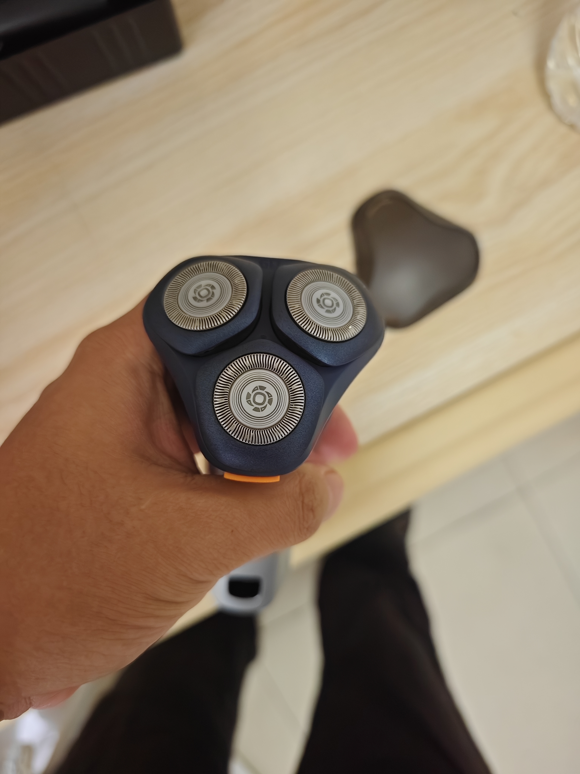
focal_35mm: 23
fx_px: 514
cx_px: 290
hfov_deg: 58.9
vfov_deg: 73.9
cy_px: 387
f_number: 1.68
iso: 6013
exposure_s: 1/347
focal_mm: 6.45
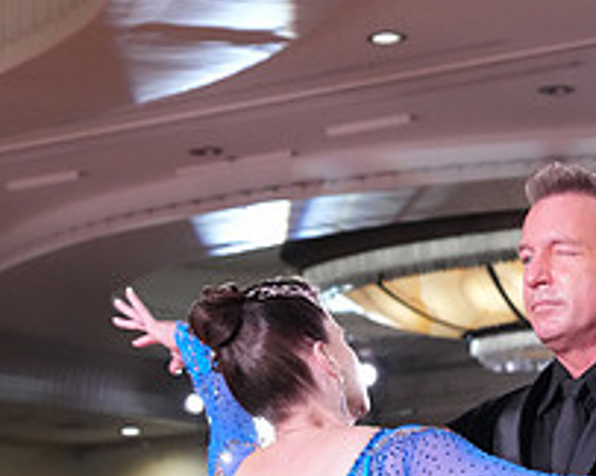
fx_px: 2978
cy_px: 796
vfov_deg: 8.8
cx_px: 415
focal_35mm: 169
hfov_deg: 11.4
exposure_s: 1/320
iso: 5000
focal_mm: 63
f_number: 5
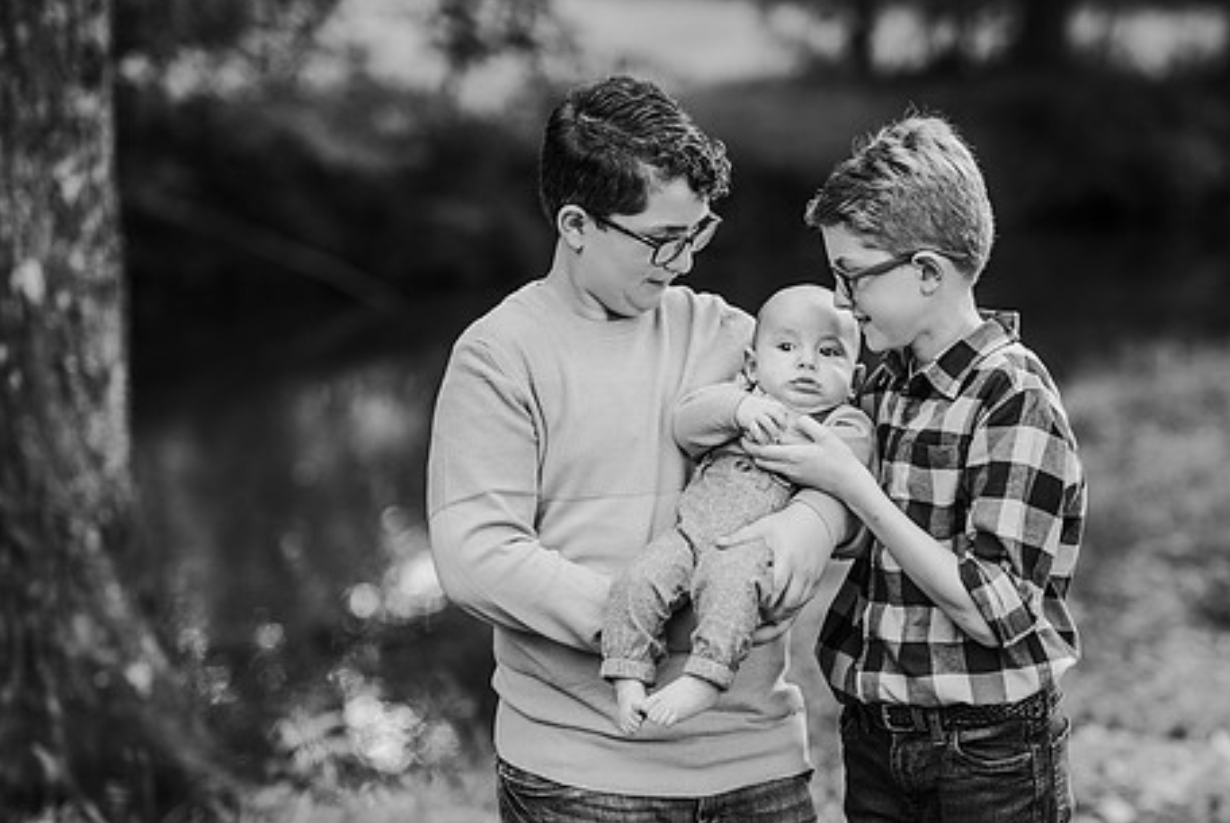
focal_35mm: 108
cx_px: 747
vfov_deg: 12.7
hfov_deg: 18.9
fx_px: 3693
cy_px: 506
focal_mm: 85
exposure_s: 1/200
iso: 125
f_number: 2.2
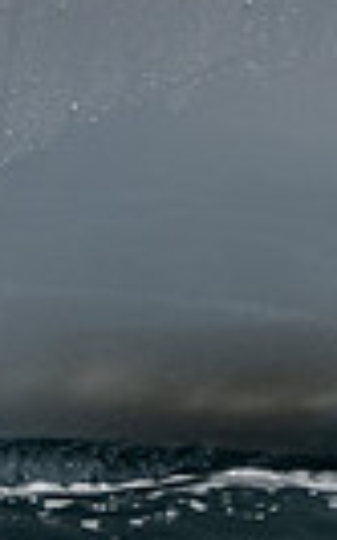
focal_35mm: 1666
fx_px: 24508
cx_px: 78
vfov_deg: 1.3
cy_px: -161
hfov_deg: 0.8
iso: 400
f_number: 6.3
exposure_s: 1/4000
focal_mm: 210
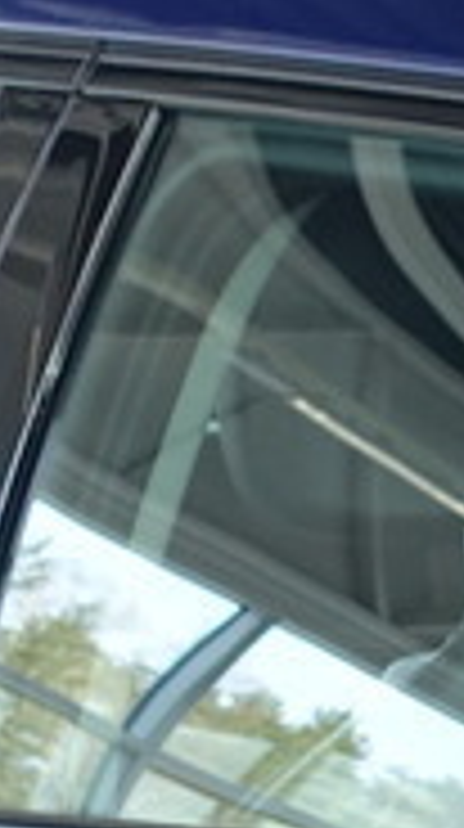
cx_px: 1613
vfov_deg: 7.7
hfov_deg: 4.3
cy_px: 1764
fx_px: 5884
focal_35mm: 268
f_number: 2.8
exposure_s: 1/60
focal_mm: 10.81
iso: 125
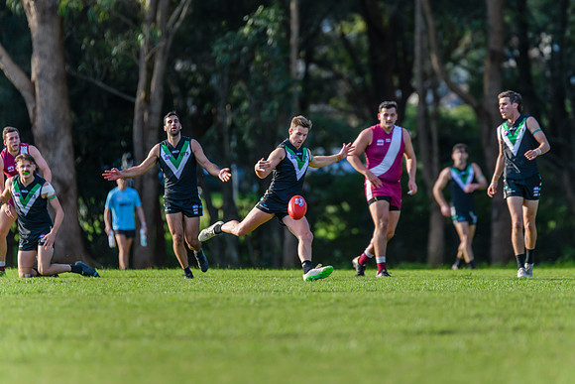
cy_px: 190
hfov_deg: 4.8
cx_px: 320
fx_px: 6814
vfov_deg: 3.2
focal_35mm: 427
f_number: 4
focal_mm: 380
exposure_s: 1/2500
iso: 1250
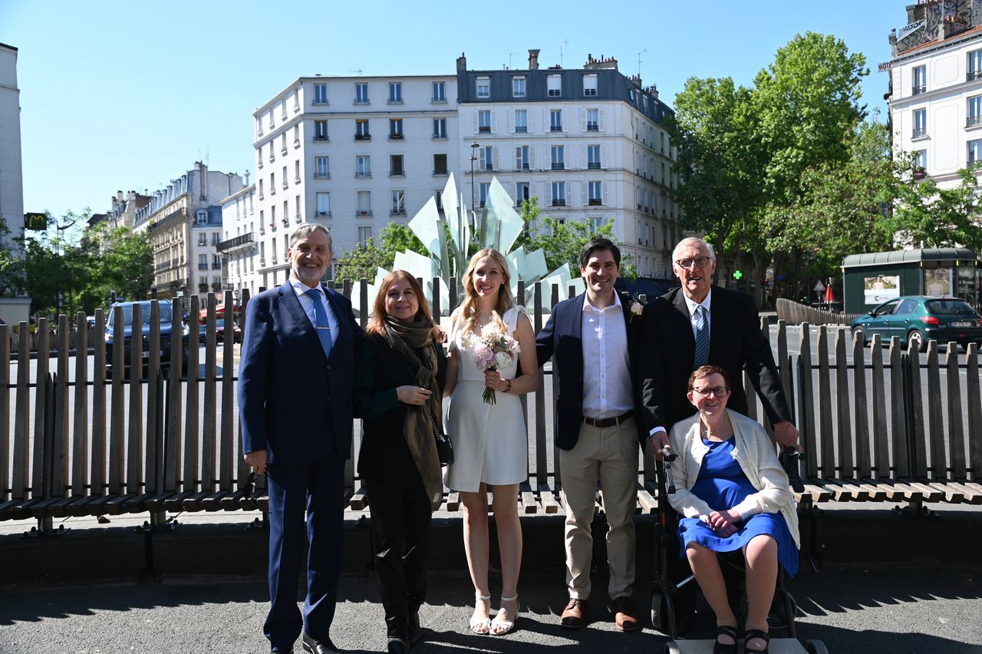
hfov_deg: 60.3
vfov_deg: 42.3
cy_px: 327
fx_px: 845
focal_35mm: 31
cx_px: 491
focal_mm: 31
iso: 110
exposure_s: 1/250
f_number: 5.6
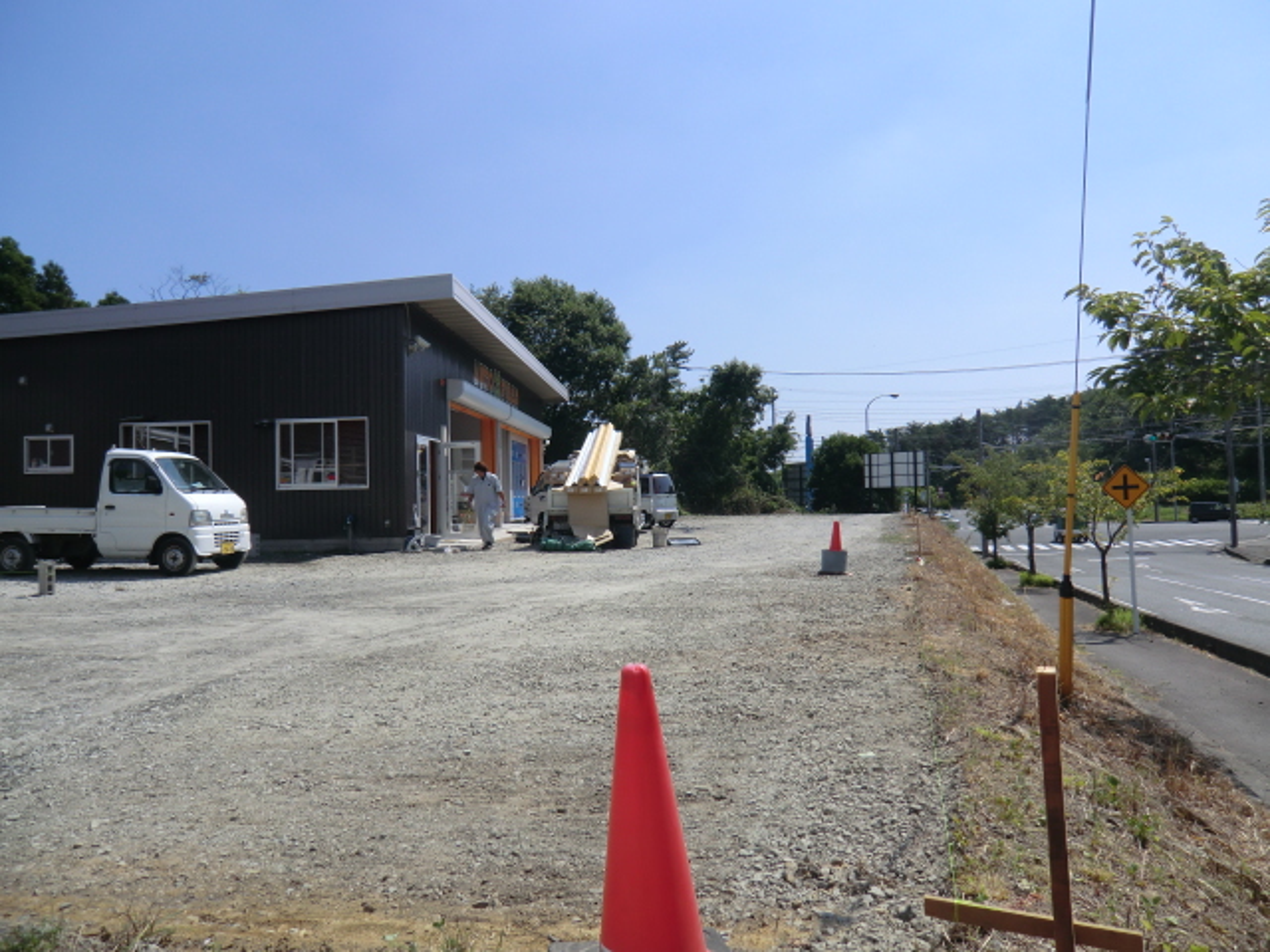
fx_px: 881
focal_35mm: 24
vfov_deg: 56.8
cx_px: 635
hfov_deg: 71.6
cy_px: 476
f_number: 7.5
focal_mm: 4.3
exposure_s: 1/200
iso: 64
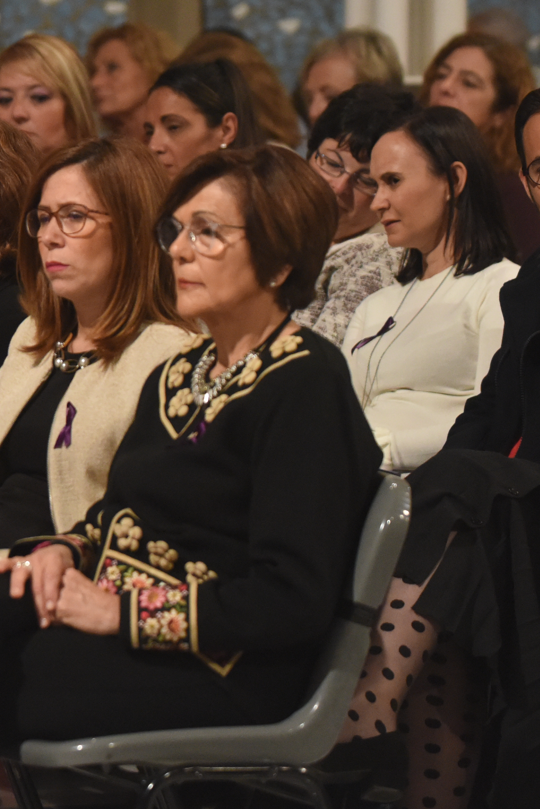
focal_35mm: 270
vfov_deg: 7.6
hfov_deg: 5.1
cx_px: -188
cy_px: 223
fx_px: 6074
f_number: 3.2
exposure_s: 1/125
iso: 2500
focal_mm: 105
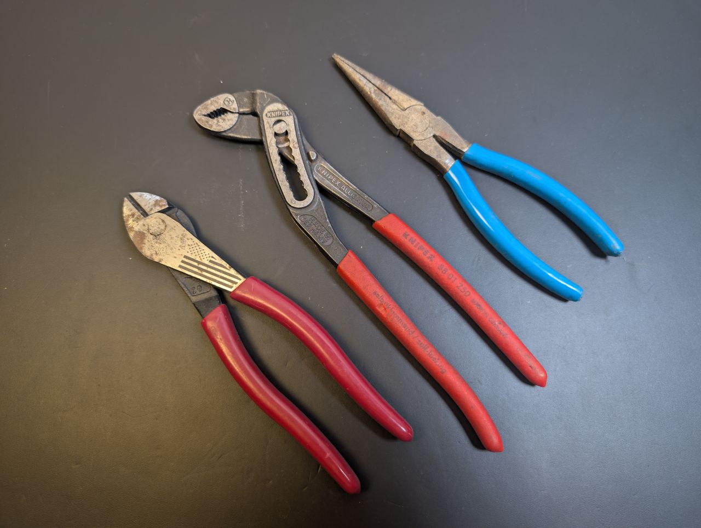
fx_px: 487
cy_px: 264
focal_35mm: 24
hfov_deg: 71.5
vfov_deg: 56.9
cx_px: 350
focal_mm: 6.9
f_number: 1.68
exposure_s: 1/43.7
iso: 95
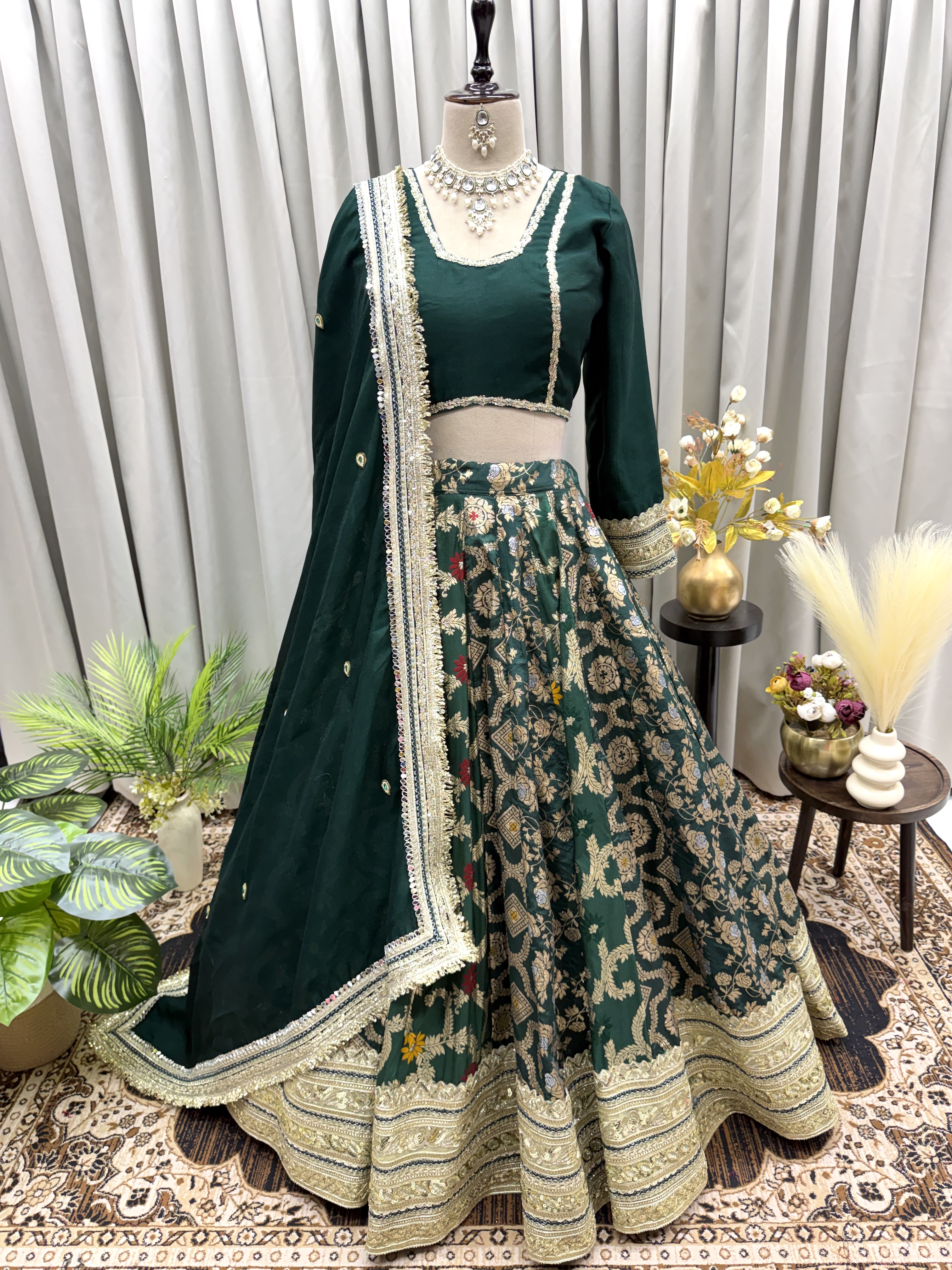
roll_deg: +2.4
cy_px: 635
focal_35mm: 24
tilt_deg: -23.1
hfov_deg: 56.8
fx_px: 880
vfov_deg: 71.6
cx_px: 476
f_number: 1.78
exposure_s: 1/100
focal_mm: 6.76
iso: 160
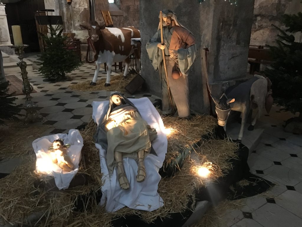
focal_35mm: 29
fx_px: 253
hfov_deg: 61.7
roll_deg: +0.2
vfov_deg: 48.2
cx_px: 151
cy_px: 114
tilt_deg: -18.6
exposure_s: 1/17
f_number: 2.2
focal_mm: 4.15
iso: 320
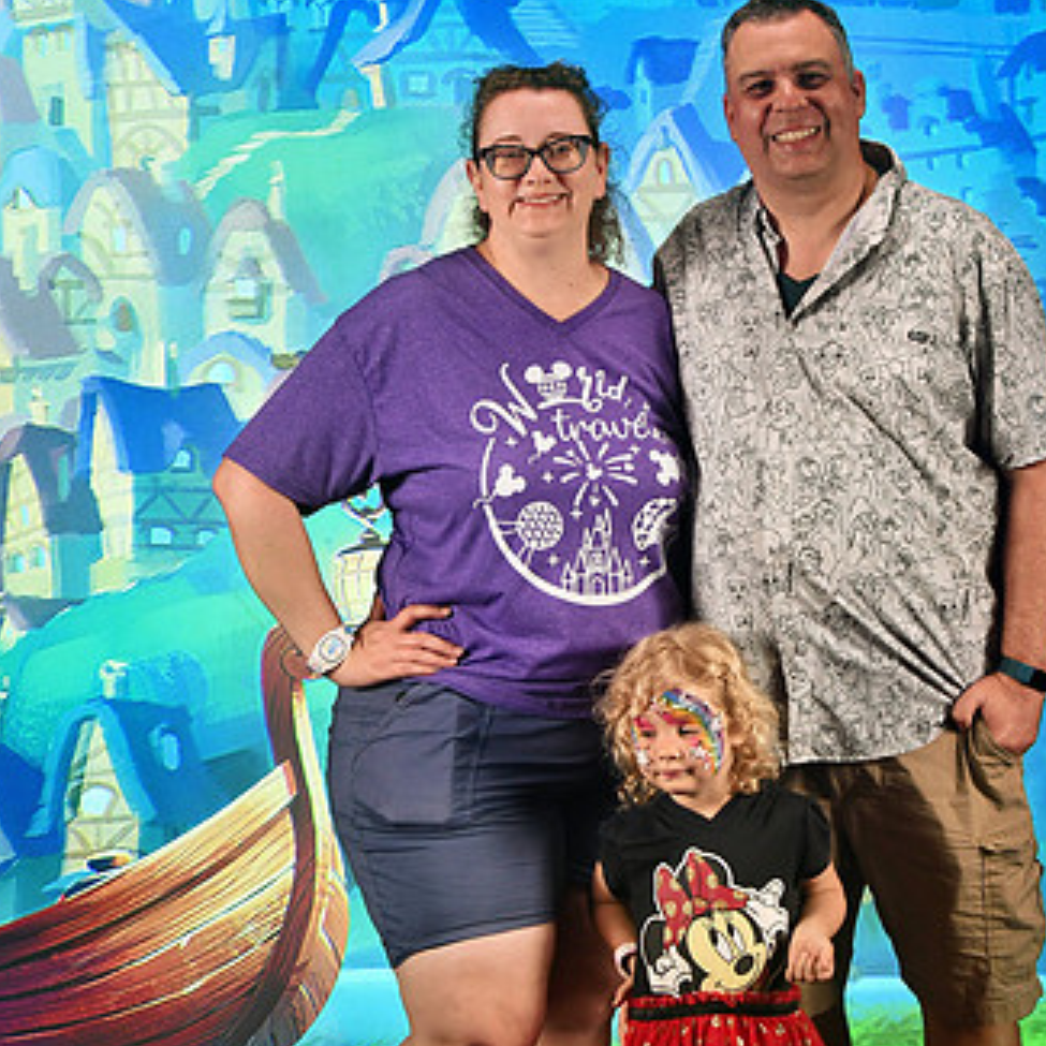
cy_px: 449
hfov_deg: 19.0
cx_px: 682
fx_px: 3111
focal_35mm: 91
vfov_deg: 19.1
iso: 640
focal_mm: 40
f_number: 7.1
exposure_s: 1/200
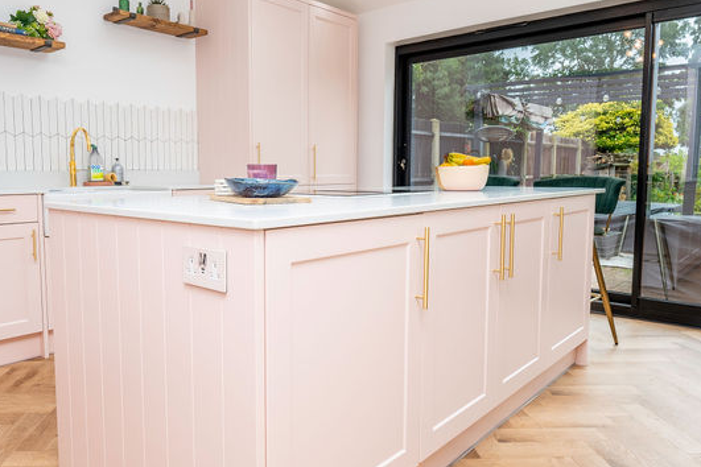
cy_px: 224
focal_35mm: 27
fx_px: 526
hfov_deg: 66.9
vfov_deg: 47.9
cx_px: 288
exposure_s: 1/100
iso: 160
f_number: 6.3
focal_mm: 14
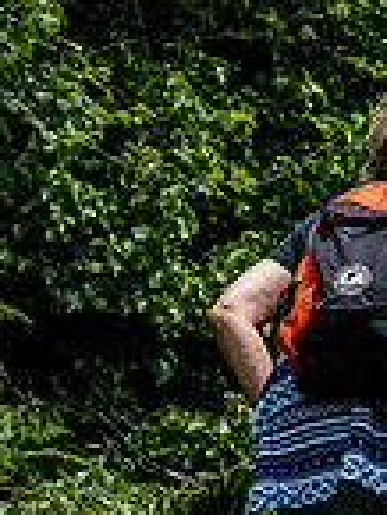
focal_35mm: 209
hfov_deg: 7.1
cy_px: 458
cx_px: 490
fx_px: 3111
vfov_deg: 9.4
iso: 200
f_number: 6.3
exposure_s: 1/500
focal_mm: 70
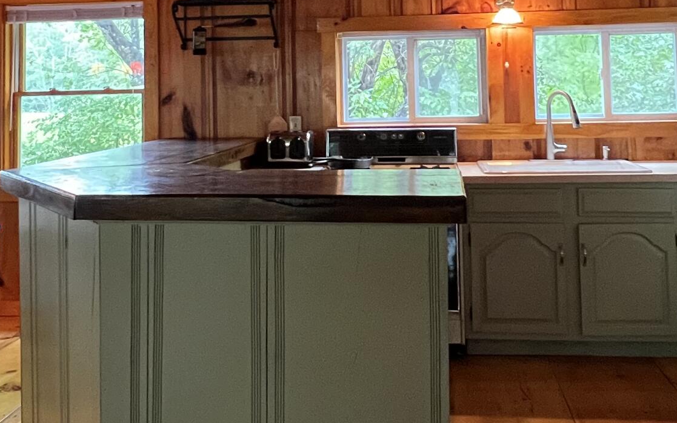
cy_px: 42
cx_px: 361
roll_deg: +1.2
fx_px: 683
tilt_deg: +2.9
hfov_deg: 52.7
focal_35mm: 37
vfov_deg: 32.7
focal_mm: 1.57
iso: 500
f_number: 1.8
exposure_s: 1/60
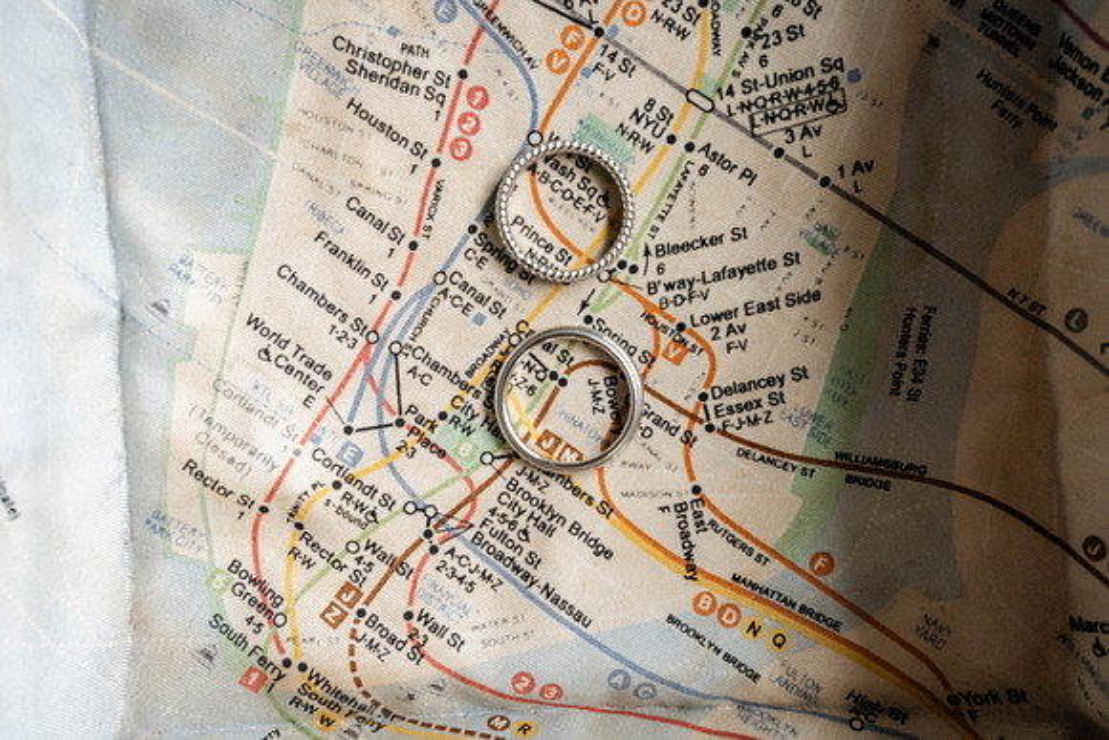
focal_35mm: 50
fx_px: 1541
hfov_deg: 39.6
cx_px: 554
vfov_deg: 27.0
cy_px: 370
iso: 2000
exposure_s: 1/125
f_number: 11
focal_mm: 50
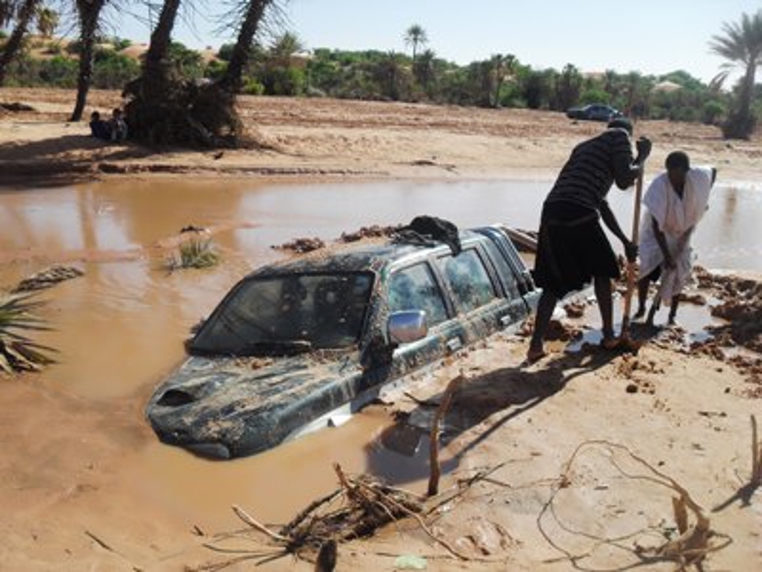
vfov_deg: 40.7
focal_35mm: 35
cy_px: 286
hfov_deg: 52.6
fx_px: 770
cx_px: 381
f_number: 8.9
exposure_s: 1/250
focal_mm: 6.2
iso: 100
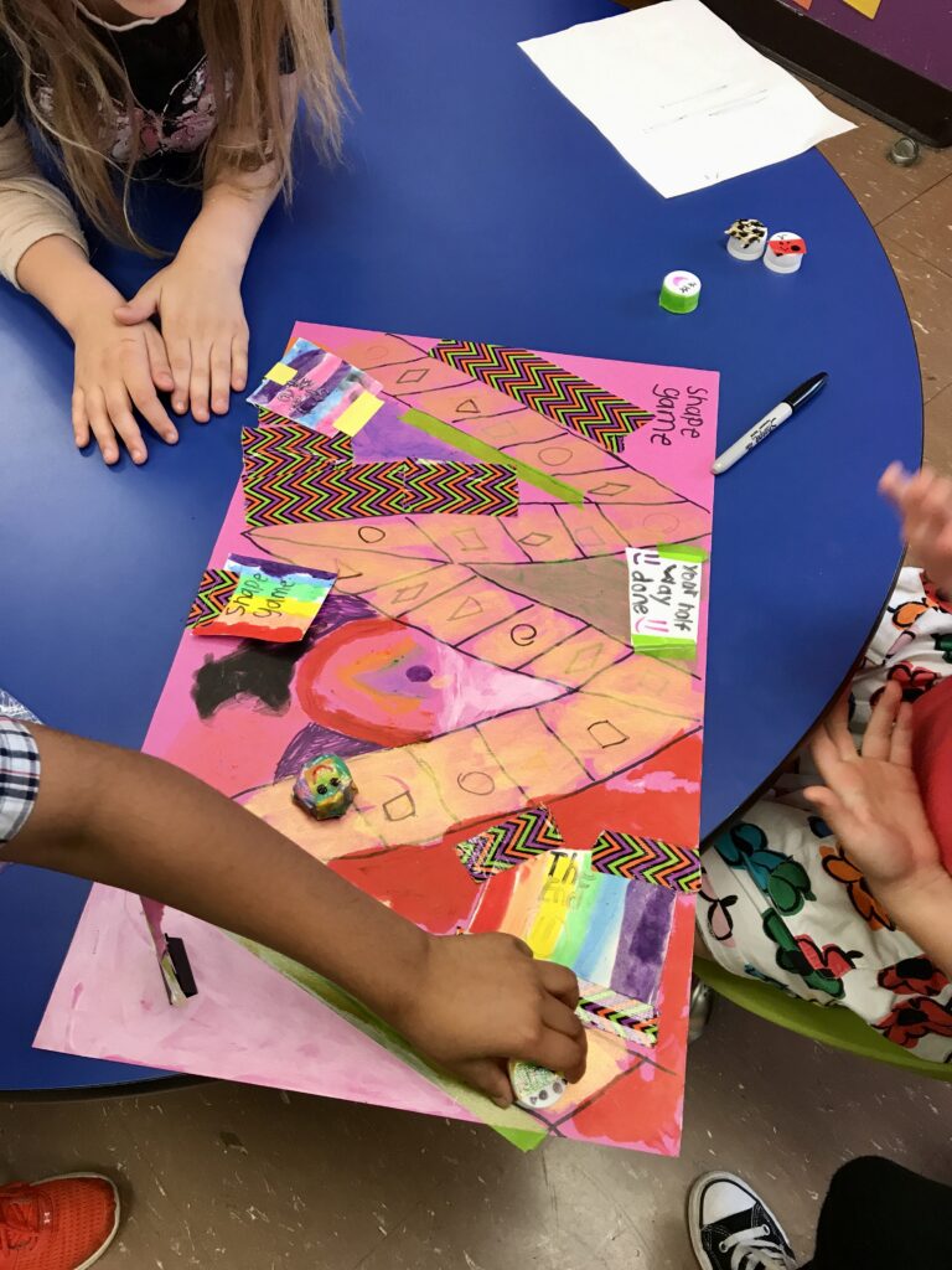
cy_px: 635
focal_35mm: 28
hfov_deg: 49.7
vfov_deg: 63.4
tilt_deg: -58.5
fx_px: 1027
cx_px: 476
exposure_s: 1/30
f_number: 1.8
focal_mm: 3.99
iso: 25
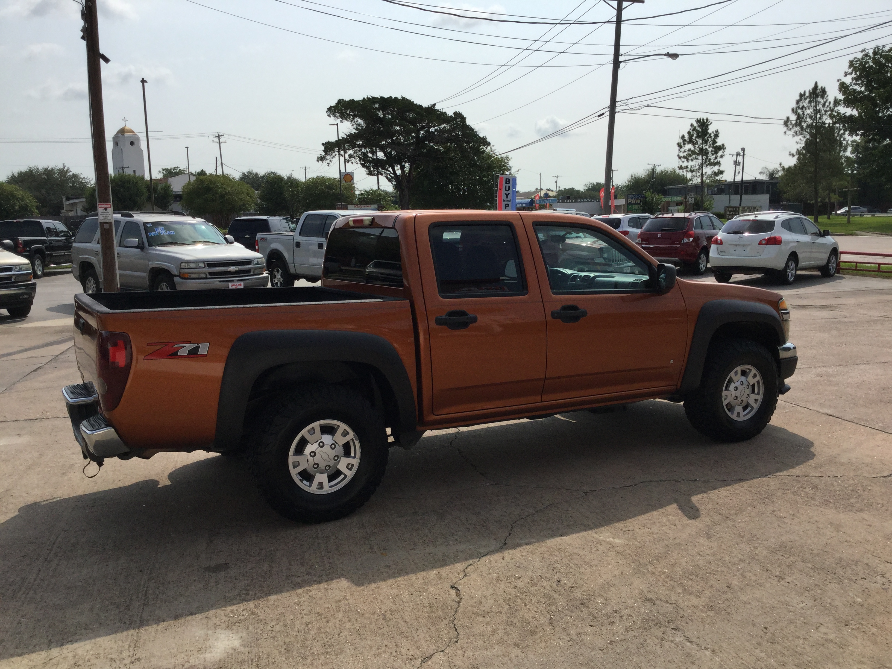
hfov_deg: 58.4
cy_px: 334
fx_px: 799
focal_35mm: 31
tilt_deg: -8.3
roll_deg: +0.1
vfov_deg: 45.4
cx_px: 446
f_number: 2.4
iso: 25
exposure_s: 1/2632
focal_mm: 3.3
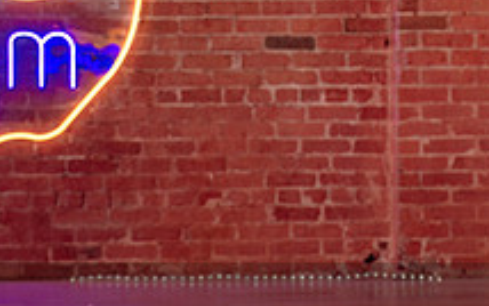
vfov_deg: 11.1
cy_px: 72
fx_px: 1573
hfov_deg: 17.7
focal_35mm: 118
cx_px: 252
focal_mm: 37
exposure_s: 1/250
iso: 500
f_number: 2
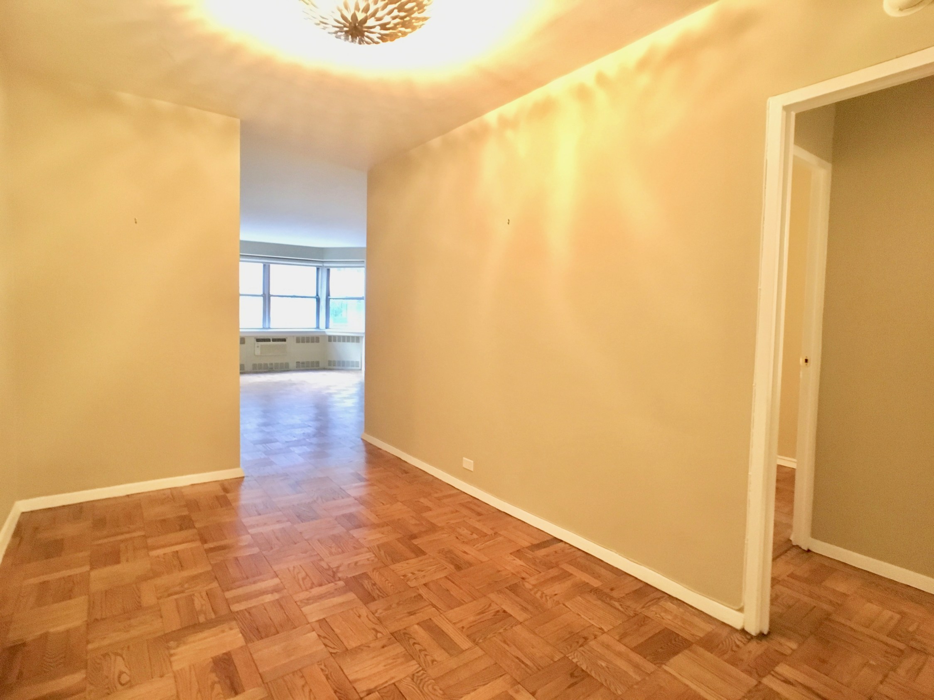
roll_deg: -1.2
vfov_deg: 48.2
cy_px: 350
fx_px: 782
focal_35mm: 29
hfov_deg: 61.7
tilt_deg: -3.2
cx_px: 467
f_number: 2.2
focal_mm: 4.15
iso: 320
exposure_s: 1/15
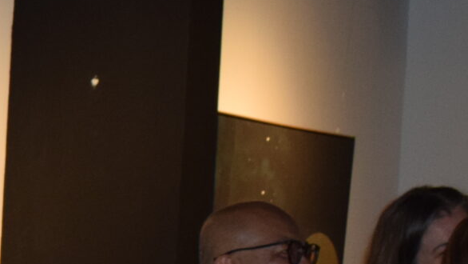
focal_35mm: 151
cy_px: 370
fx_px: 1874
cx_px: -471
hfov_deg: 12.5
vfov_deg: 7.9
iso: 800
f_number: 9
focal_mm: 22
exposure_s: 1/125
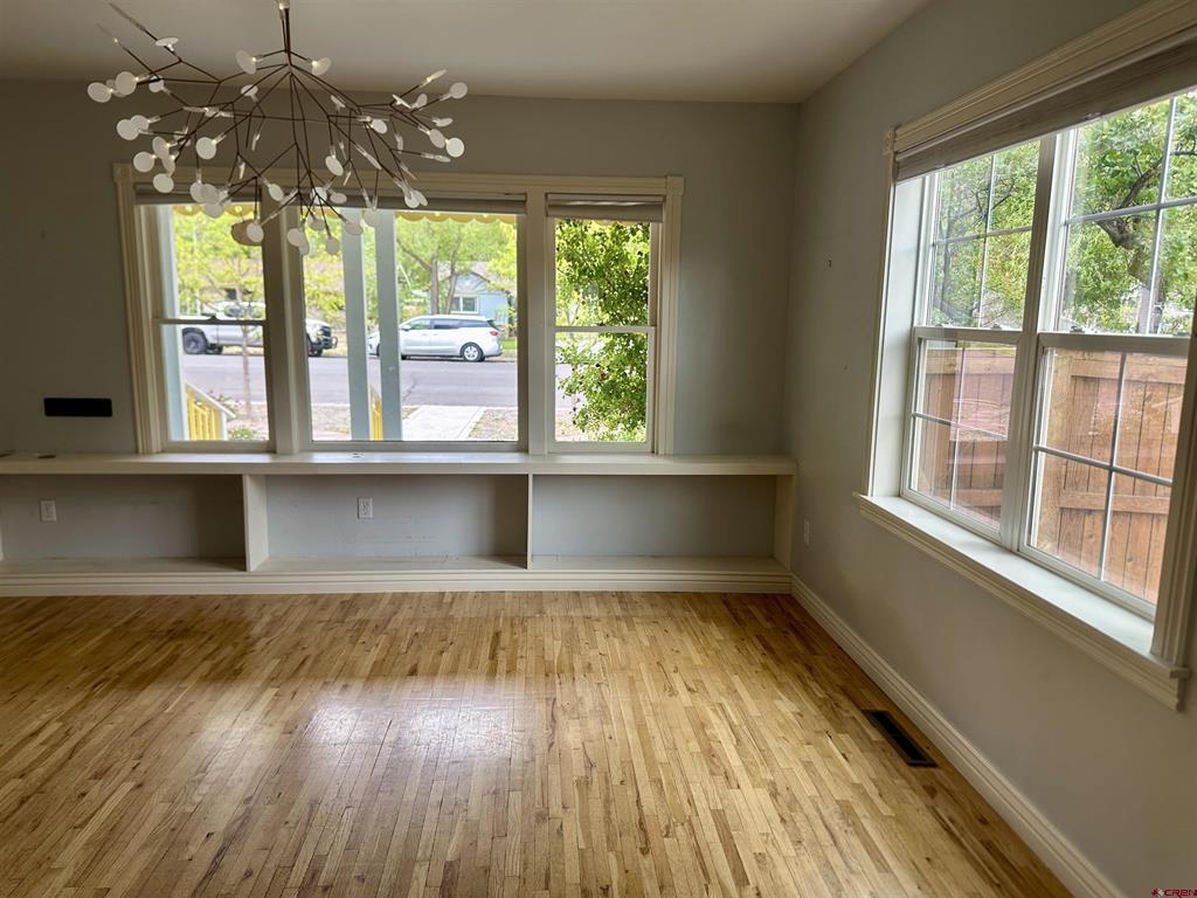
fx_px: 830
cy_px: 449
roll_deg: -1.1
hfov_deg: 71.6
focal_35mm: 24
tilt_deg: -9.6
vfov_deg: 56.8
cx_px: 598
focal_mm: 6.86
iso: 80
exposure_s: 1/120
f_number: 1.78
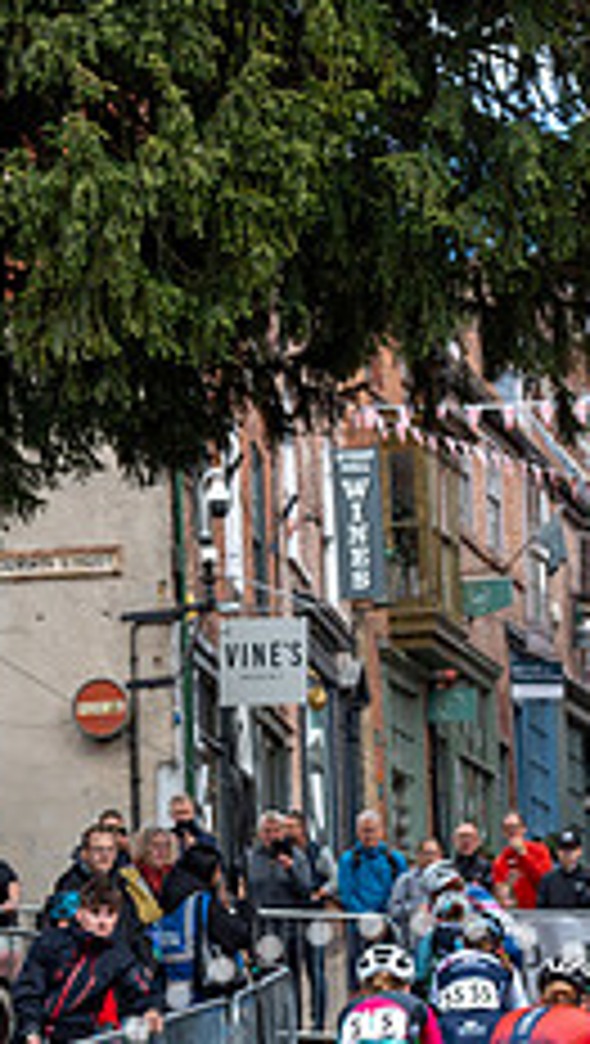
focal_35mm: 142
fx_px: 3938
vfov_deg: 14.9
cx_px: 500
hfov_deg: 8.5
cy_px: 950
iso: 400
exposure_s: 1/1000
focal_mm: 70
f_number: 4
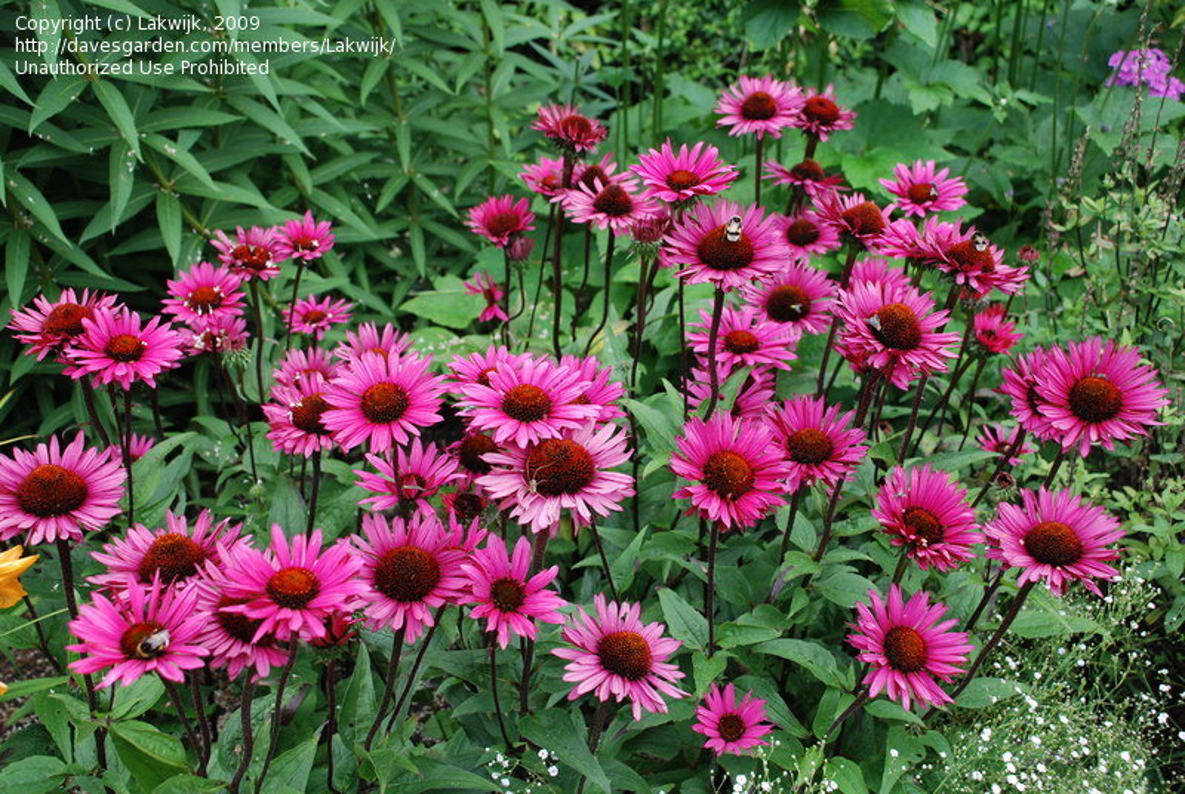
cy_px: 397
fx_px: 1385
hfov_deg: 46.3
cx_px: 592
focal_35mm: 42
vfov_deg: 32.0
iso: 200
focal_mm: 28
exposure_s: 1/125
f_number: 5.6
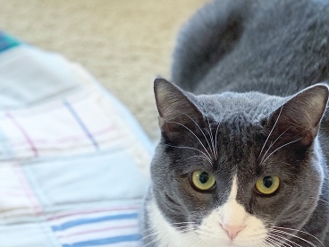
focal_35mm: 113
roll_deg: -1.9
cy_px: 226
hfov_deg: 17.1
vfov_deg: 13.0
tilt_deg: -33.0
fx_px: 1074
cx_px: 22
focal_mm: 6
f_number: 2
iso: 400
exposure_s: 1/40
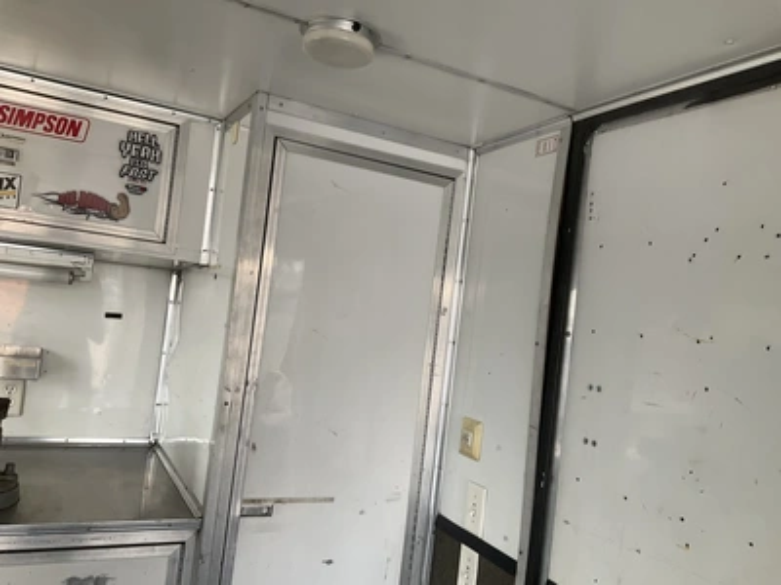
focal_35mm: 29
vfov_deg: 48.2
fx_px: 654
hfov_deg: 61.7
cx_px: 390
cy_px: 292
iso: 40
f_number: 1.8
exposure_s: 1/60
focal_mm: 3
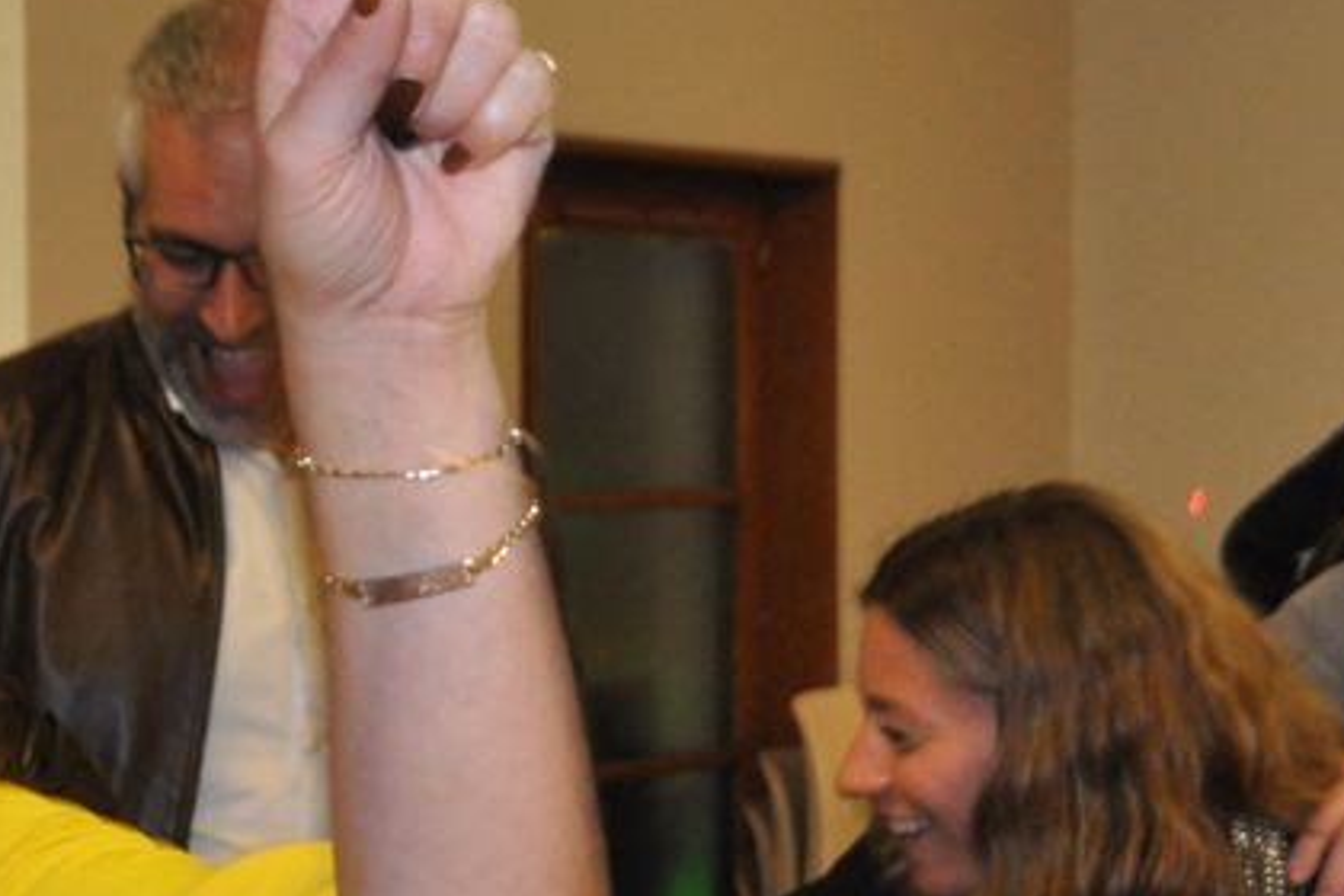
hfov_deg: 15.0
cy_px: 730
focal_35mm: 137
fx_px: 5114
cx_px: 522
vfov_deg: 10.0
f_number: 4.2
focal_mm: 30
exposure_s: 1/60
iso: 800
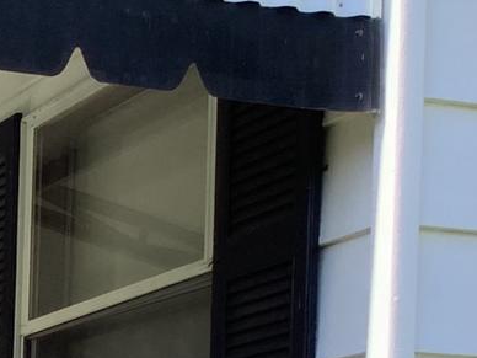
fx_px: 1585
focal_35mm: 115
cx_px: -402
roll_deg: -1.0
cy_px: 663
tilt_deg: -2.5
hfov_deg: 14.8
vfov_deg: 11.8
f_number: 2.4
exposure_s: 1/401
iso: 25
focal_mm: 3.3
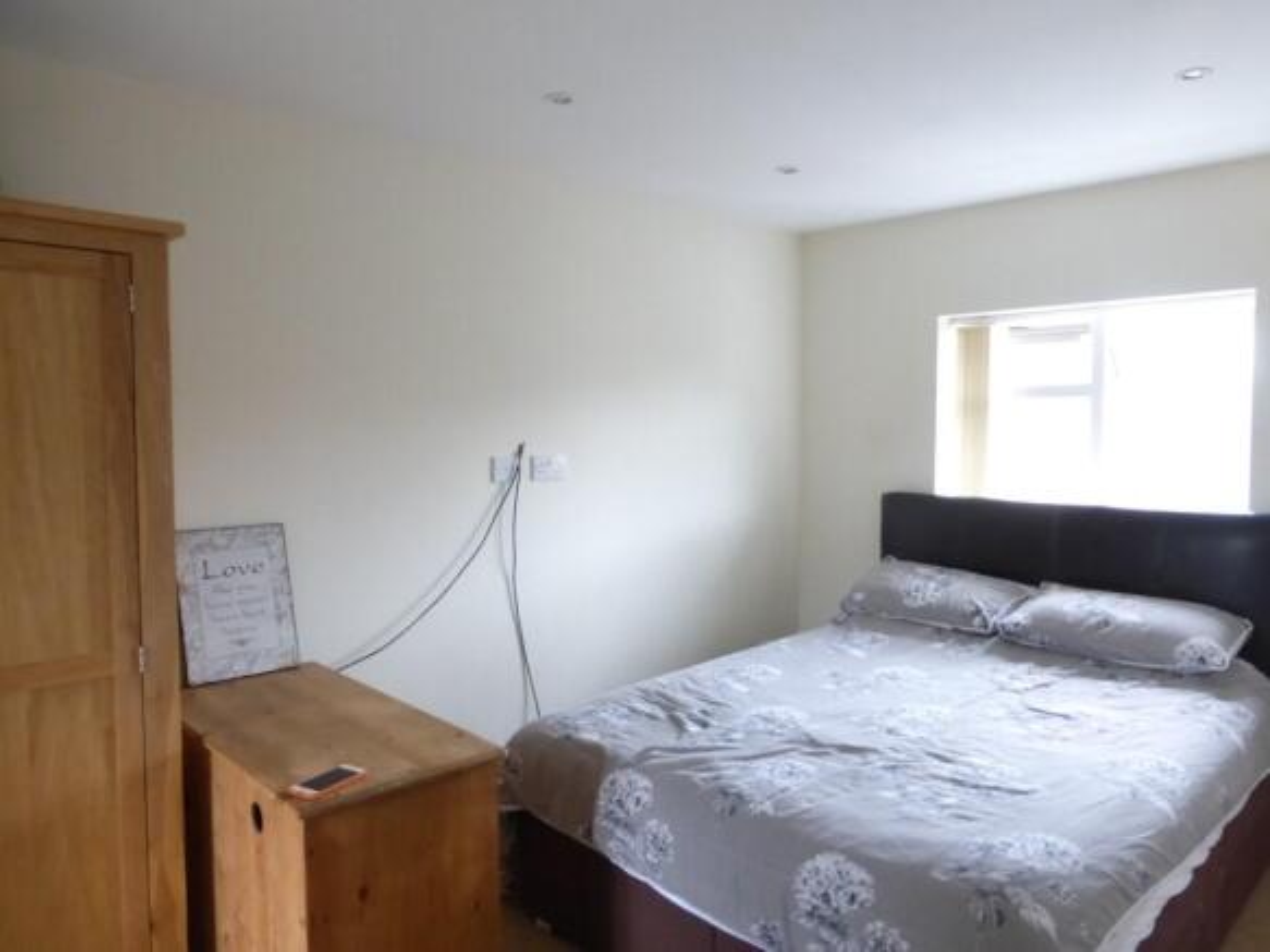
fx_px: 880
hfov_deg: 71.6
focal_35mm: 24
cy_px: 476
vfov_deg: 56.8
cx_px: 635
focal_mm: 4.3
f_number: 3.3
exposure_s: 1/25
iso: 400
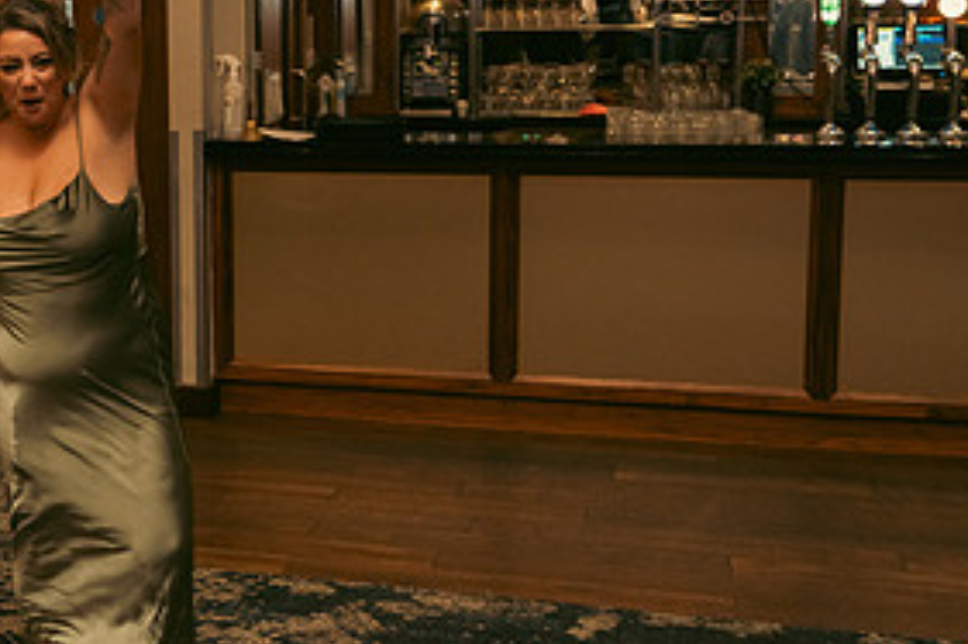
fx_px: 1666
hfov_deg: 30.4
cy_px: 219
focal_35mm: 62
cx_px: 34
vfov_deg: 21.8
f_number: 3.5
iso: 2500
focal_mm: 30
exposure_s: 1/160
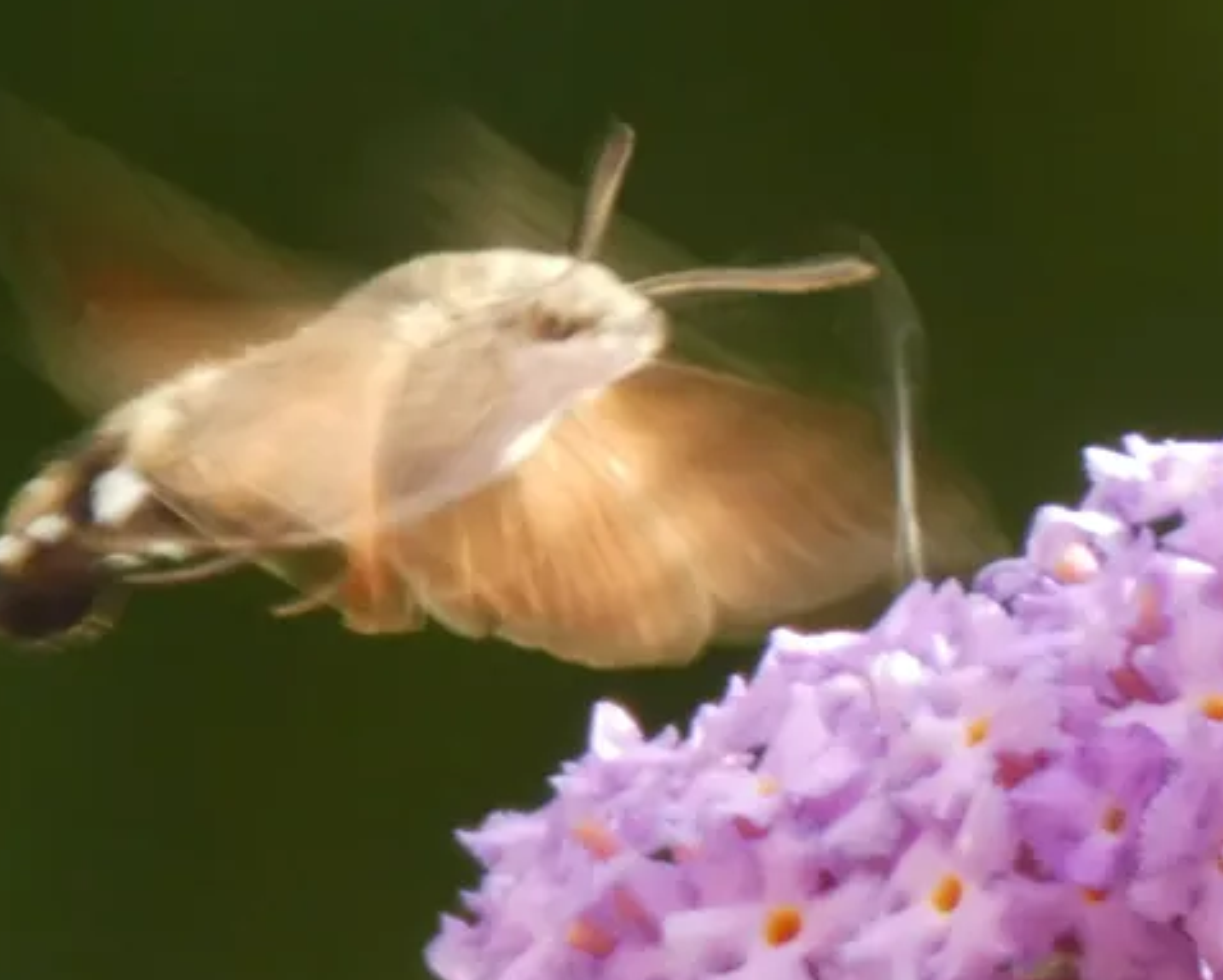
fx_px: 40456
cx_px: 440
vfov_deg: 1.4
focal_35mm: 1117
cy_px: 481
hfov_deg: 1.7
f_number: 5.6
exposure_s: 1/125
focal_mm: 153.1
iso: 320
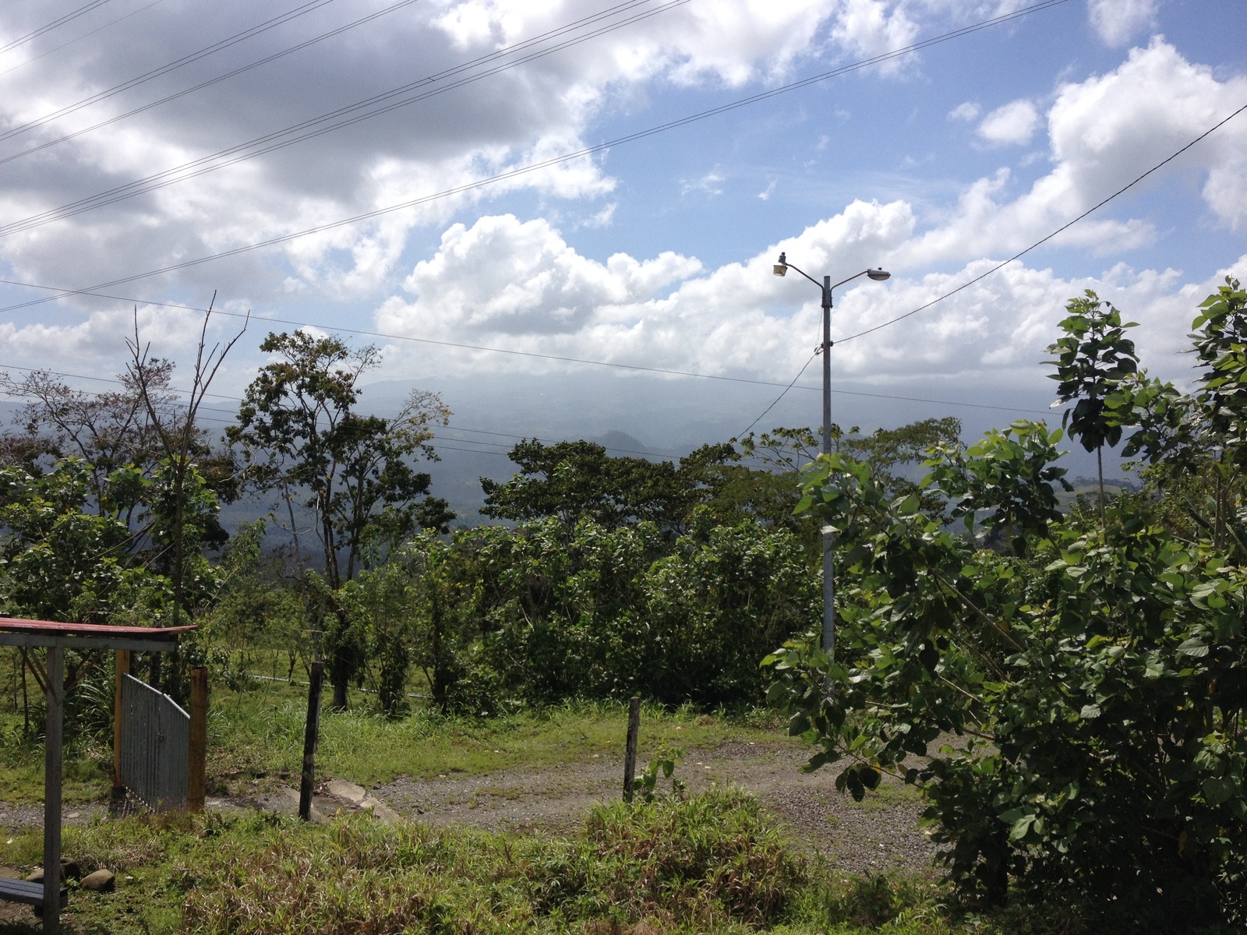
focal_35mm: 35
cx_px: 624
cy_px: 468
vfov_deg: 40.7
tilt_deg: -4.2
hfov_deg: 52.6
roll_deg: -1.3
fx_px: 1261
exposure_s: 1/2907
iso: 50
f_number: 2.4
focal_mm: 4.28
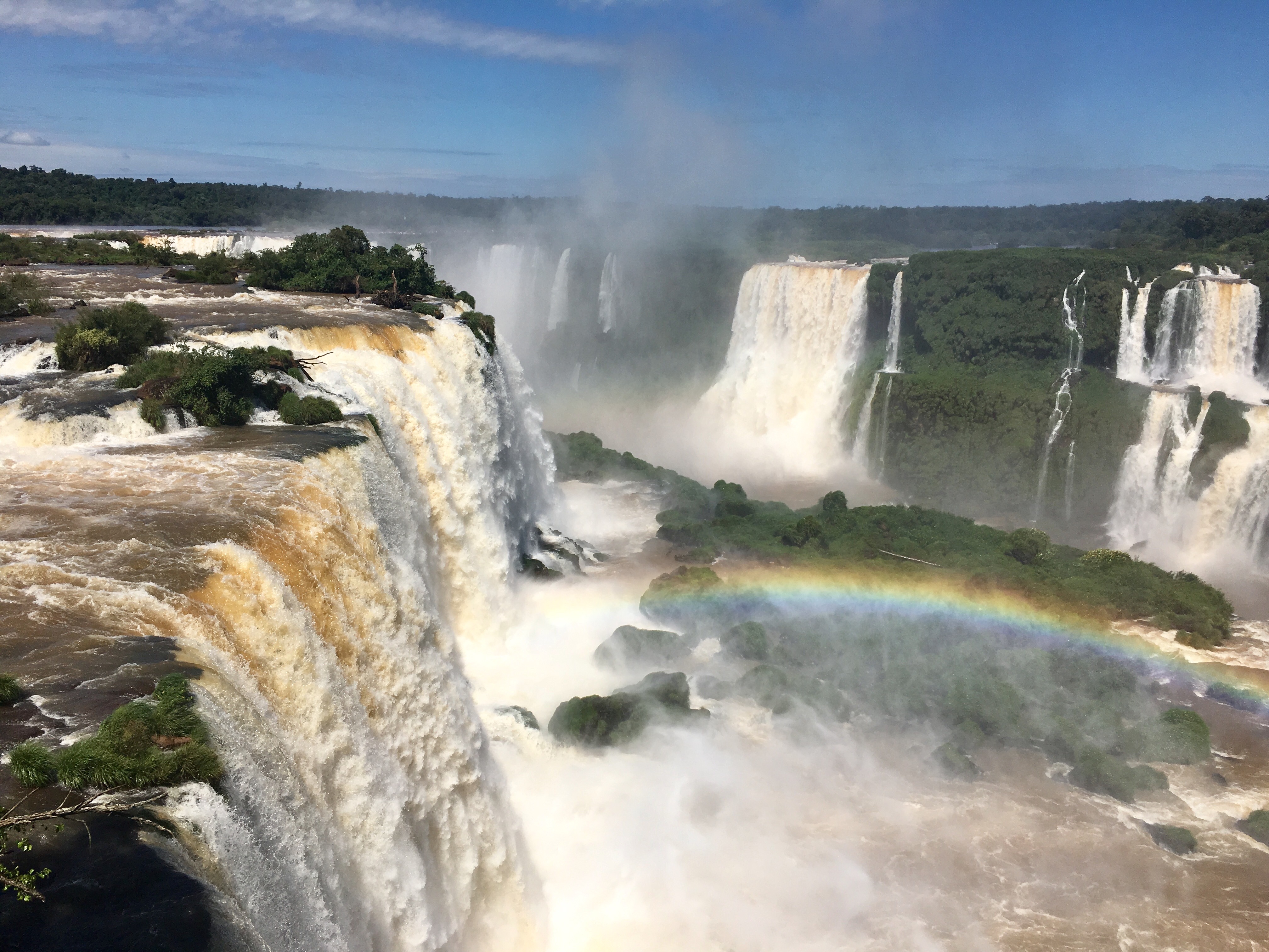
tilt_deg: -12.4
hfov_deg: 61.7
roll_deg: -1.0
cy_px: 476
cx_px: 634
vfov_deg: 48.2
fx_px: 1063
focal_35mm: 29
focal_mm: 4.15
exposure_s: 1/3663
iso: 25
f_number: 2.2
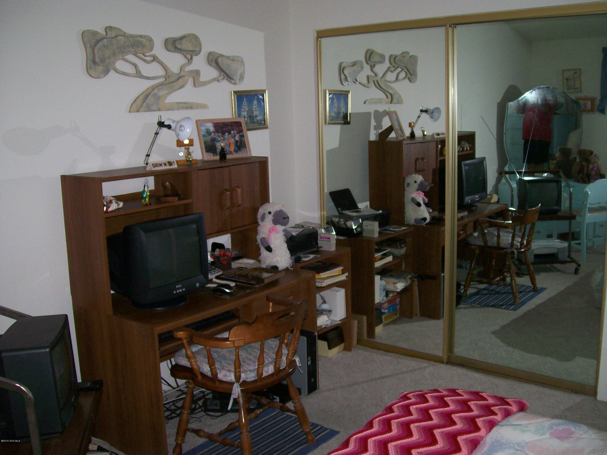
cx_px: 304
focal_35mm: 36
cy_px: 228
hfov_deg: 51.4
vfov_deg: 39.7
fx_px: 631
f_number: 2.7
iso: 140
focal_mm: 6
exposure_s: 1/64
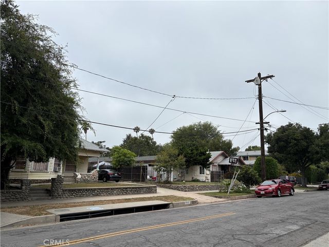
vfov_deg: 53.1
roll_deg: -1.8
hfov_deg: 67.3
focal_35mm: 26
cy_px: 124
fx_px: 247
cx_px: 164
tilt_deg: +12.6
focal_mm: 5.96
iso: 50
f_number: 1.6
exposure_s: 1/4065
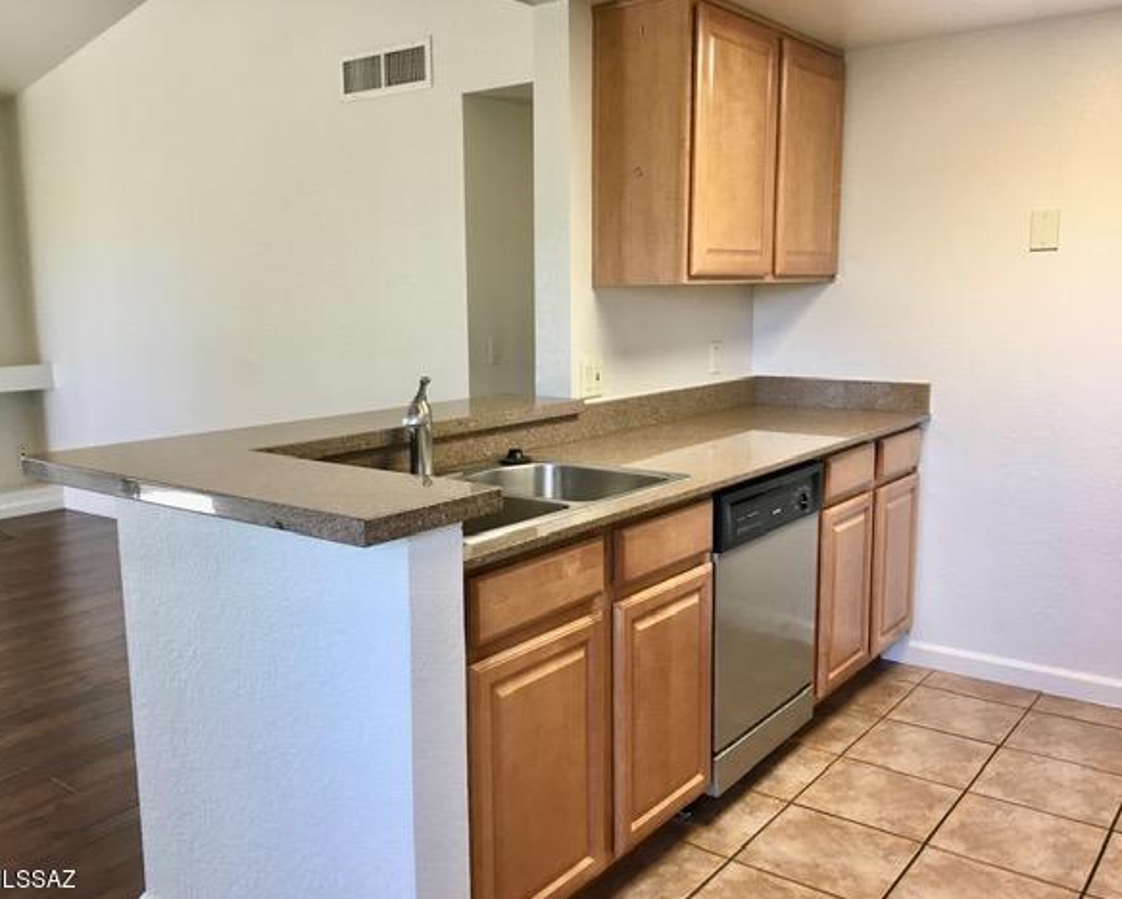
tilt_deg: -9.2
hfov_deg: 57.1
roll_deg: +0.8
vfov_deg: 47.2
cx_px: 509
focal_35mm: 31
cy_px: 457
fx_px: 1030
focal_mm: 4.15
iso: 40
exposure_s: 1/30
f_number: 2.2
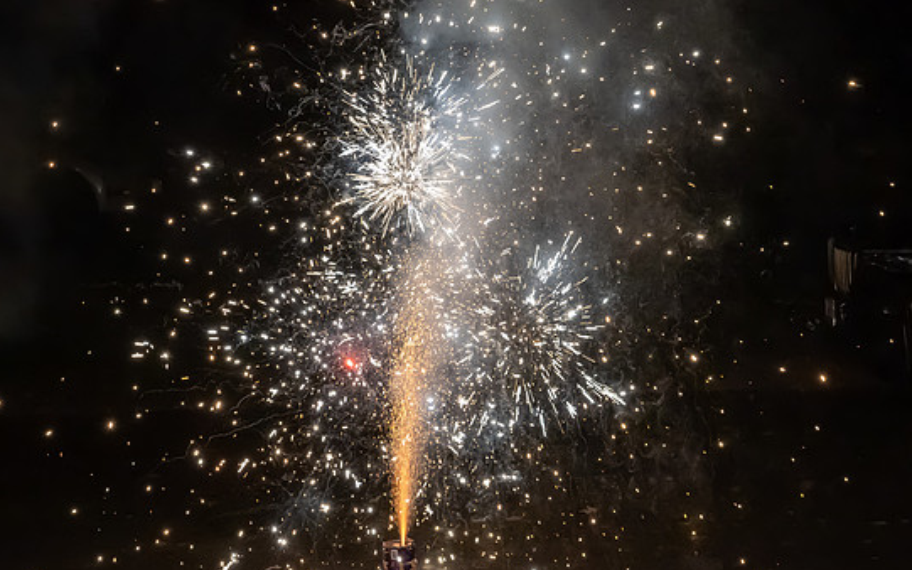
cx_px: 462
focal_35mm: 59
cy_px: 283
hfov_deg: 34.5
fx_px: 1466
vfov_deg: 22.0
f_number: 7.1
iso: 6400
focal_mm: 30
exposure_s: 1/250
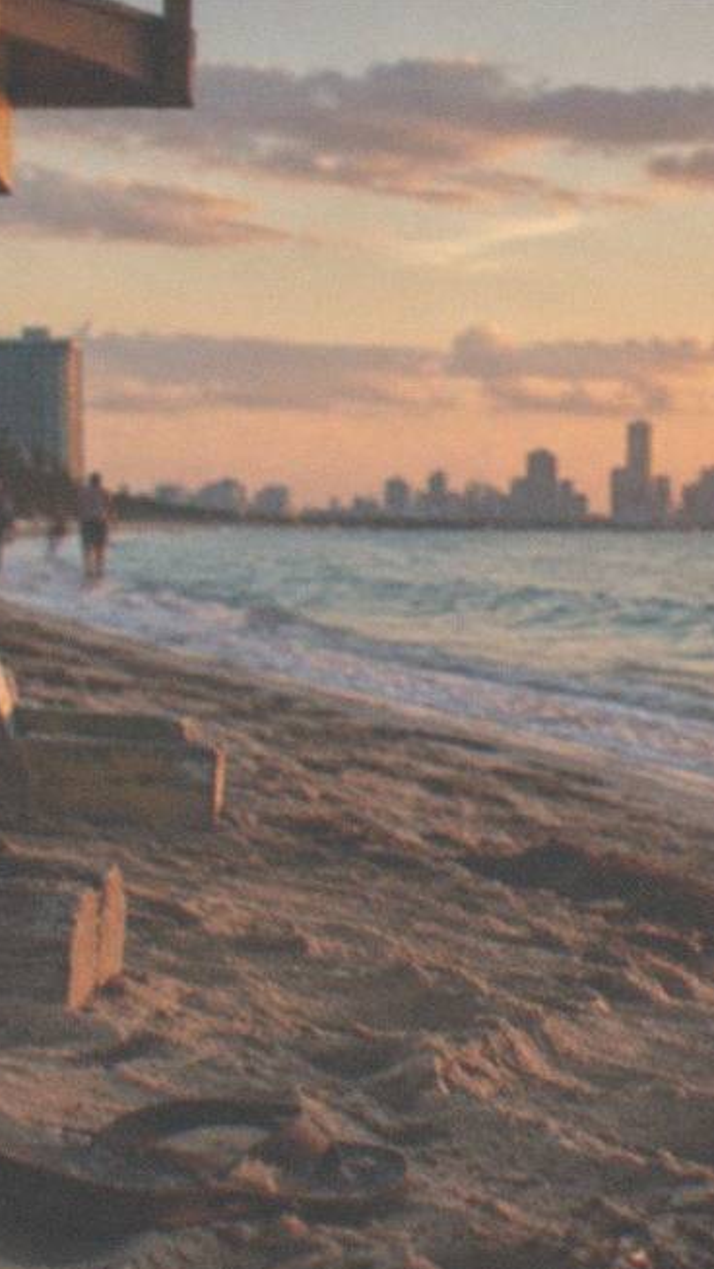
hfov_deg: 21.3
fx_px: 1884
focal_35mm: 56
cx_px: 504
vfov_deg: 37.2
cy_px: 640
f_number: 5
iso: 400
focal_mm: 35
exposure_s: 1/1000
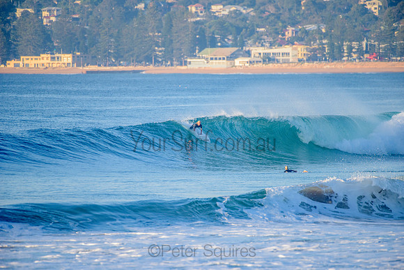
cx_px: 202
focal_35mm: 500
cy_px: 135
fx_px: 5612
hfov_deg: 4.1
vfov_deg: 2.8
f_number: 5.6
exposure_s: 1/1600
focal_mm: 500
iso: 400
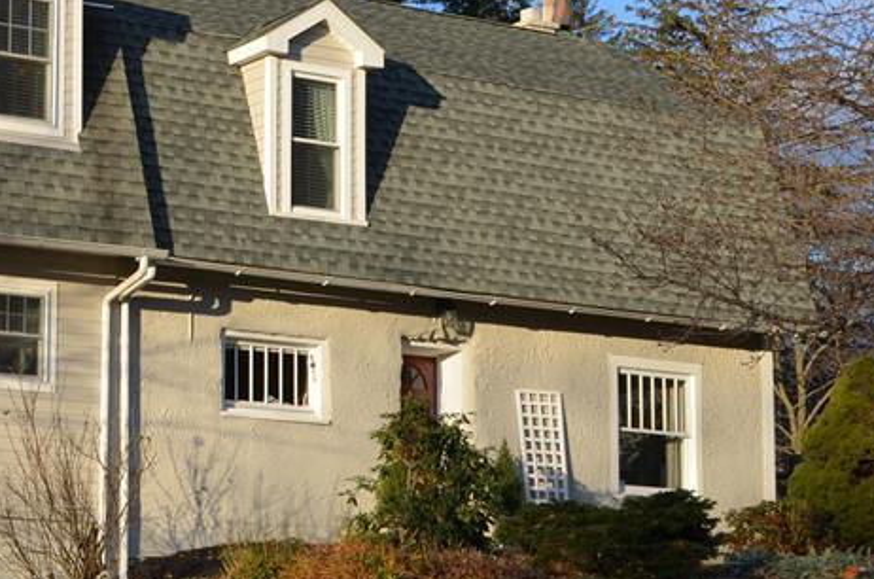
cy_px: 304
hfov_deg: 21.3
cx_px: -37
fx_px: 2229
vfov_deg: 14.8
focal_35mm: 92
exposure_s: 1/250
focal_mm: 26
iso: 200
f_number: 8
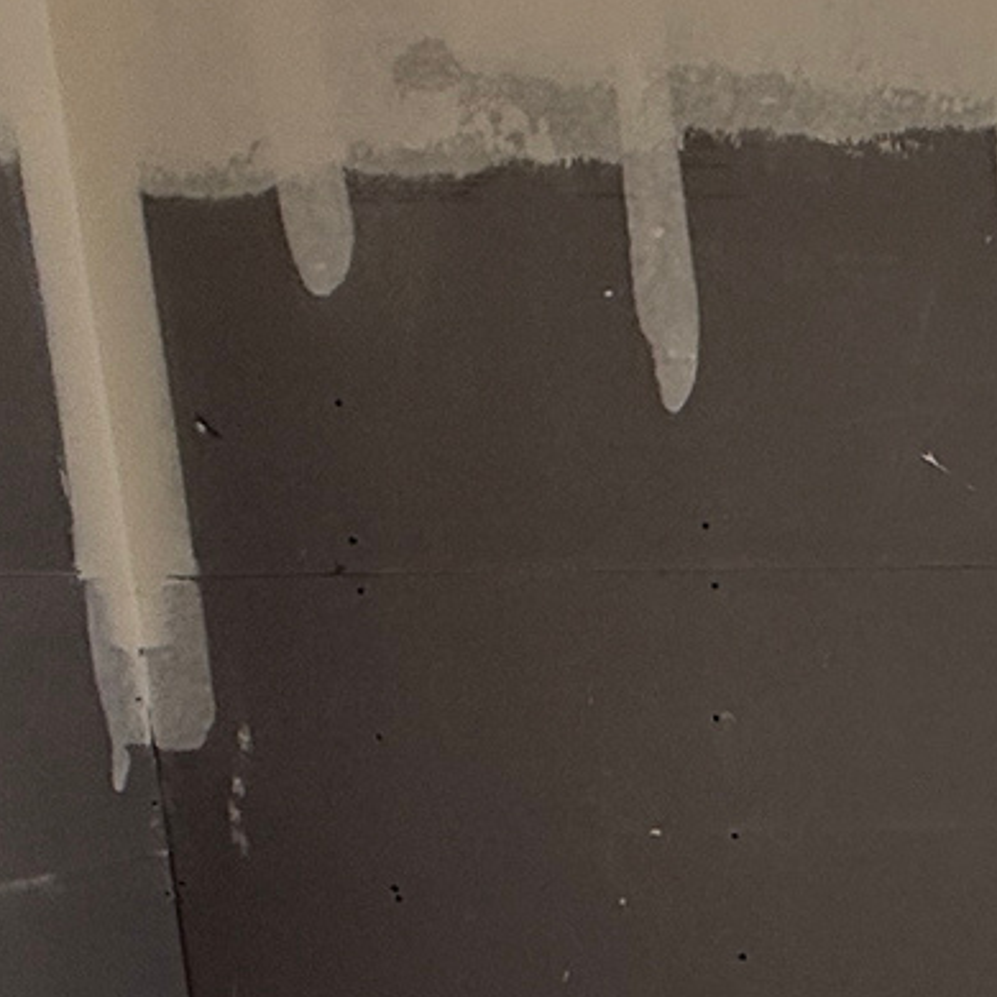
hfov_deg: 20.5
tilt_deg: -10.8
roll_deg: +1.1
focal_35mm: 65
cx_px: 1687
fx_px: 2118
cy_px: 997
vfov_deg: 25.2
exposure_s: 1/155
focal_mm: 2.22
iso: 64
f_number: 2.2
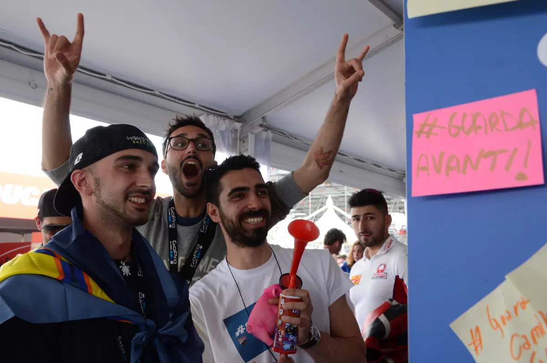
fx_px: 591
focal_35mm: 39
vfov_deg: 34.1
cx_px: 274
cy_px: 182
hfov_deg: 49.6
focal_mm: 26
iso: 320
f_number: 9
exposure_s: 1/40
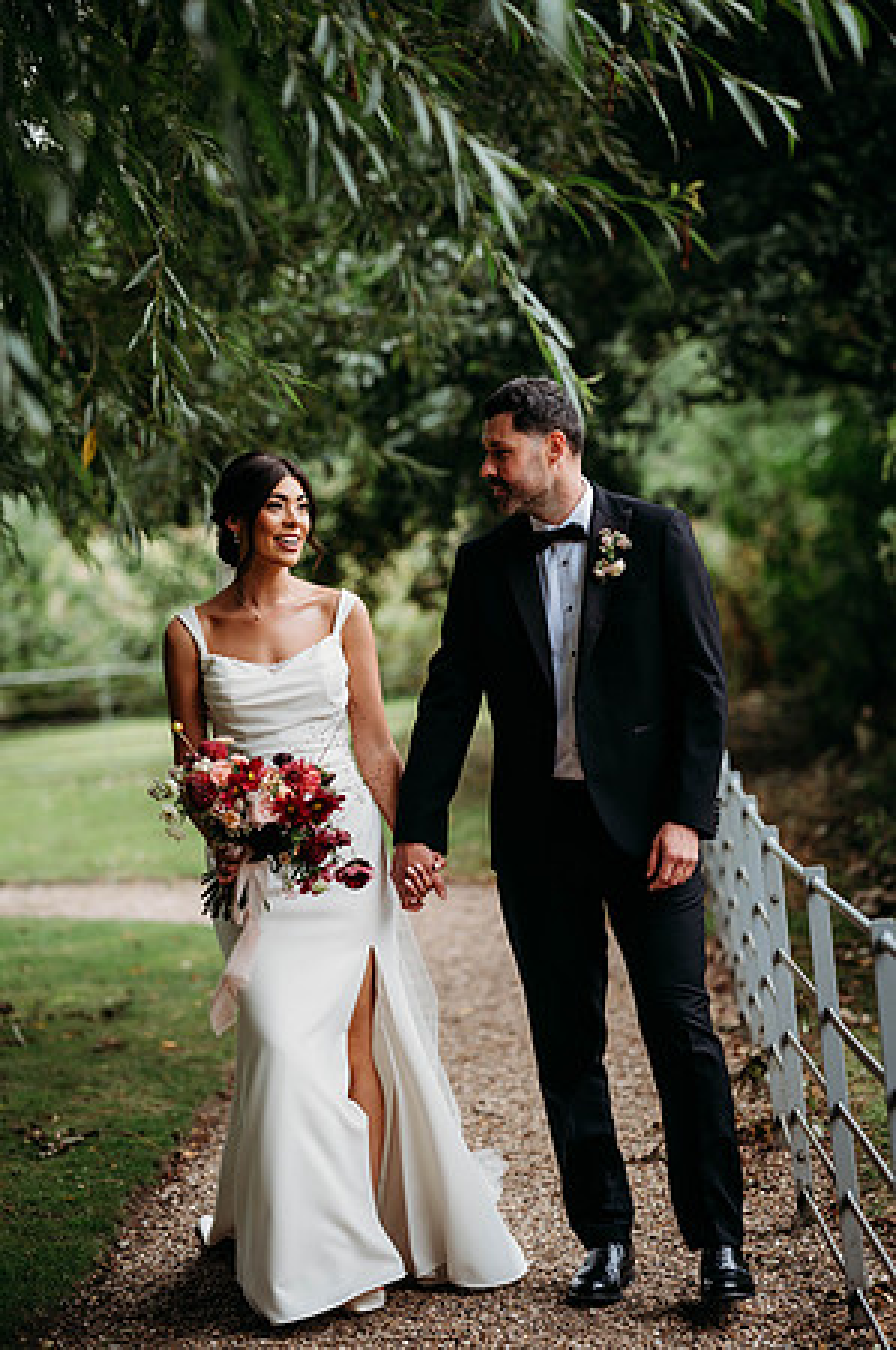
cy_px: 675
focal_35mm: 85
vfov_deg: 23.9
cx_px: 448
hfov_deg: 16.0
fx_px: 3180
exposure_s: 1/250
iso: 100
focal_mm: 85
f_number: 2.2
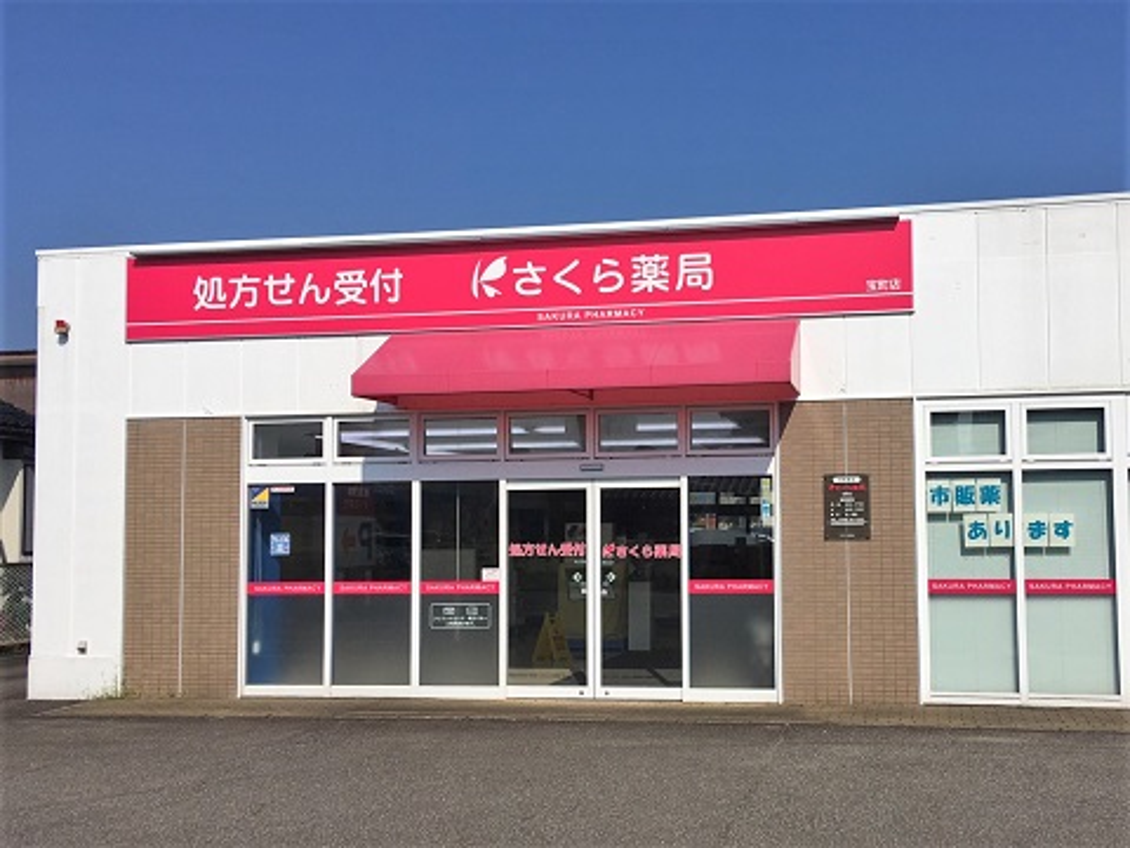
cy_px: 424
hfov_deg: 61.7
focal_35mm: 29
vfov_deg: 48.2
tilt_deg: +2.0
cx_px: 565
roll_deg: -0.8
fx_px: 947
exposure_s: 1/4525
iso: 25
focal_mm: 4.15
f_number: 2.2
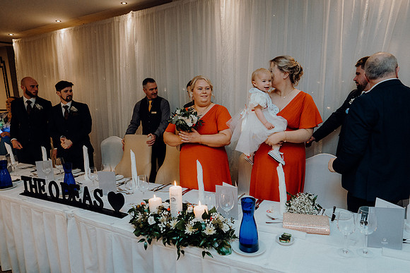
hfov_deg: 73.7
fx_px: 273
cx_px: 205
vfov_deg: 53.2
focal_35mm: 24
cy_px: 136
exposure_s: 1/160
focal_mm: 24
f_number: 3.5
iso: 2500
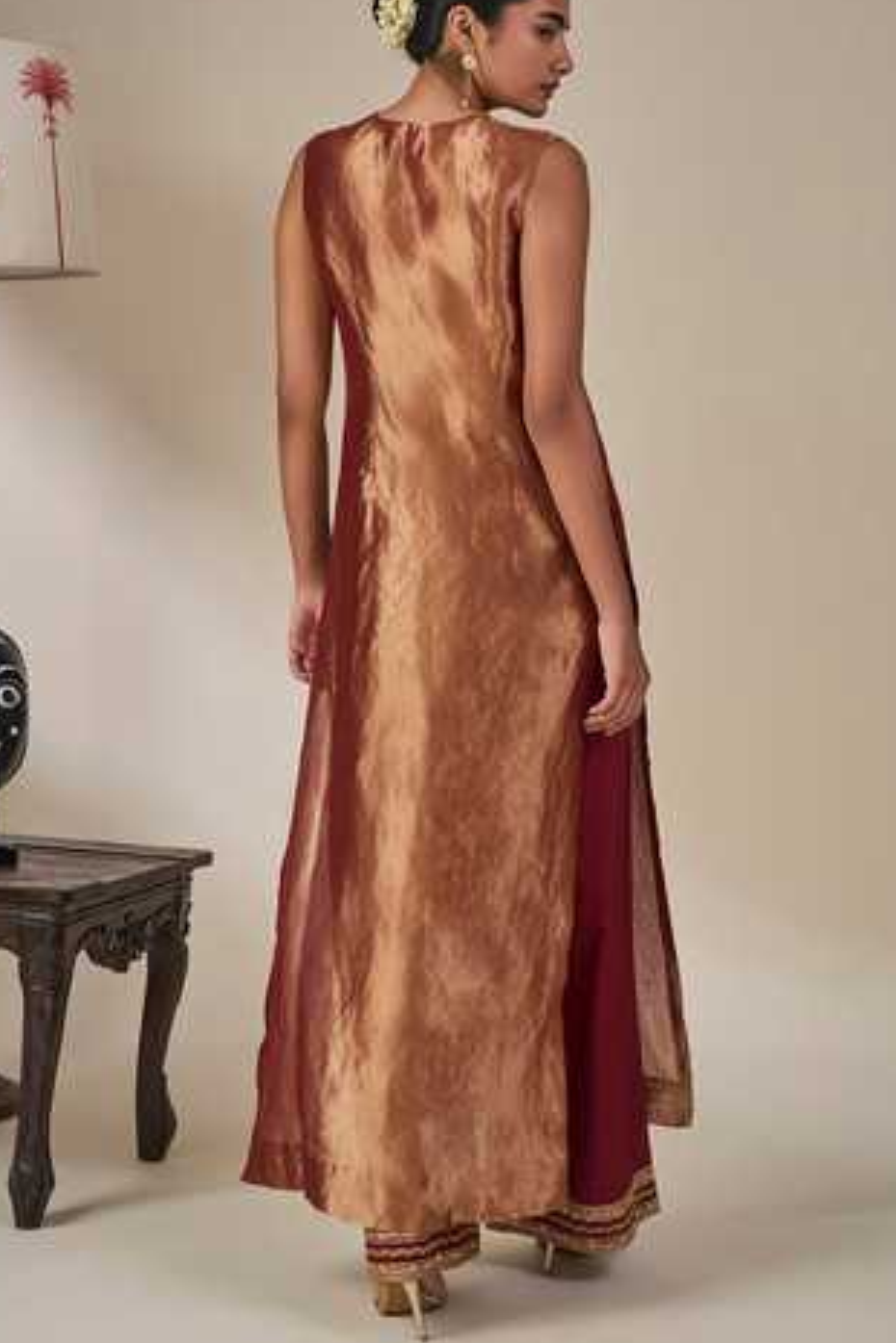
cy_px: 622
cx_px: 468
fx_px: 2277
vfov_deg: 32.9
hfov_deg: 22.3
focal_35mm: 61
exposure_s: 1/160
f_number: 5.6
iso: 250
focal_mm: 54
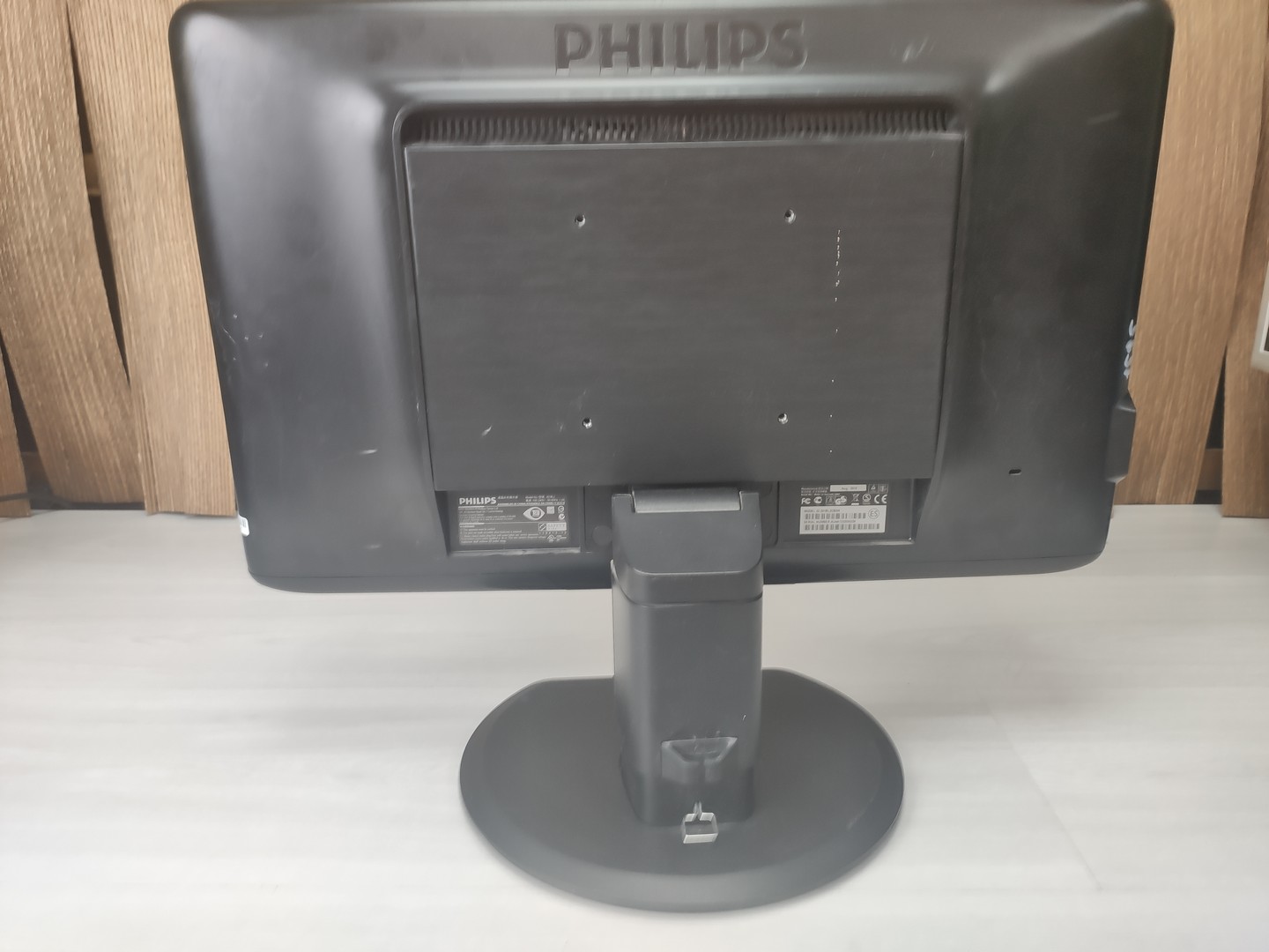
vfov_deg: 53.1
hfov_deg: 67.3
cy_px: 476
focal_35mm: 26
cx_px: 634
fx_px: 953
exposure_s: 1/50
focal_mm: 4.77
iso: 177
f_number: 1.75
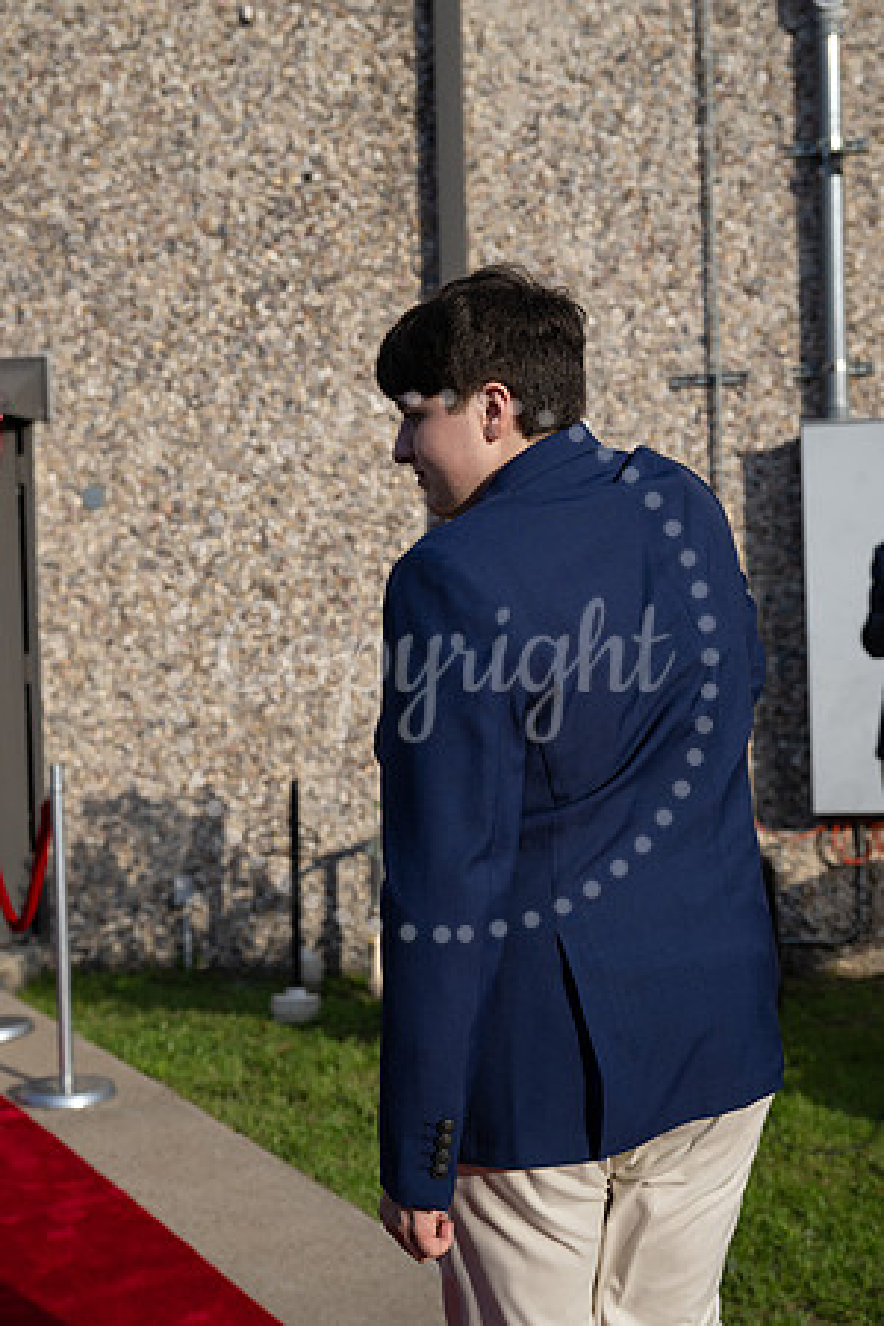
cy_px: 663
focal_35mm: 52
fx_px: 1915
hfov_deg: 26.0
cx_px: 442
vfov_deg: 38.2
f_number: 5
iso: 320
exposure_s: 1/2000
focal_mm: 52
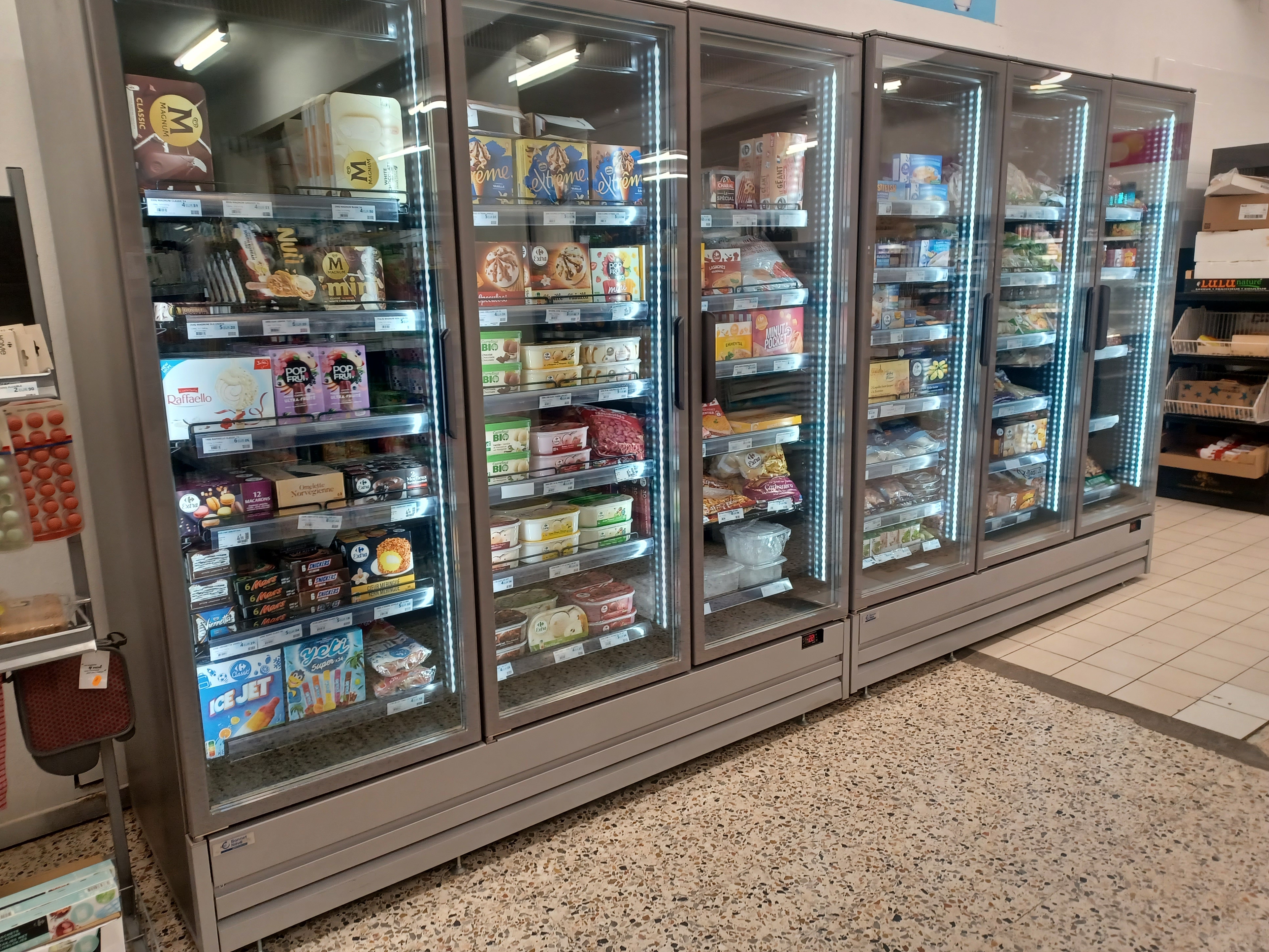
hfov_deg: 67.3
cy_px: 478
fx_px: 953
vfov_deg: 53.1
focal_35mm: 26
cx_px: 611
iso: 250
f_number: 1.8
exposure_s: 1/50
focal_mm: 4.6
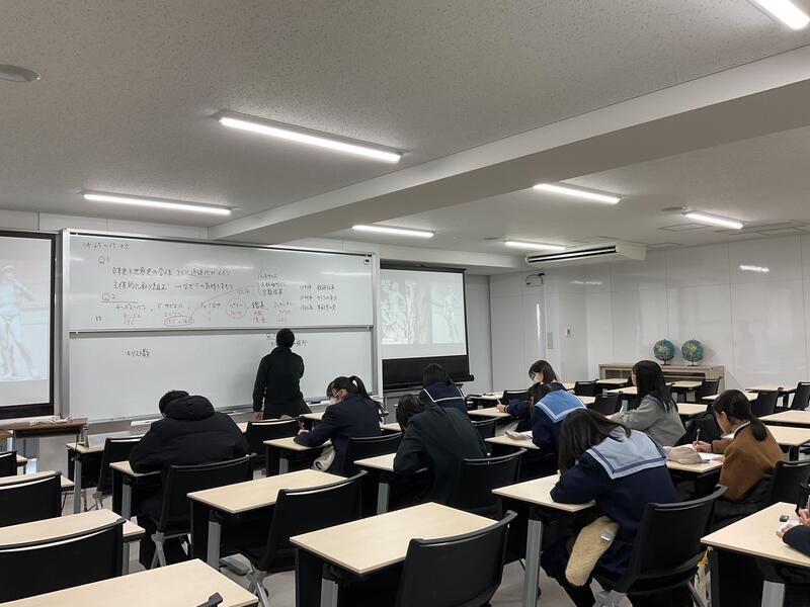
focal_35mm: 29
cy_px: 304
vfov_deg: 48.2
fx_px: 679
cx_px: 405
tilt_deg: +1.5
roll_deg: +0.7
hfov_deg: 61.7
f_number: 1.8
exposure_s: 1/120
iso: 50
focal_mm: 3
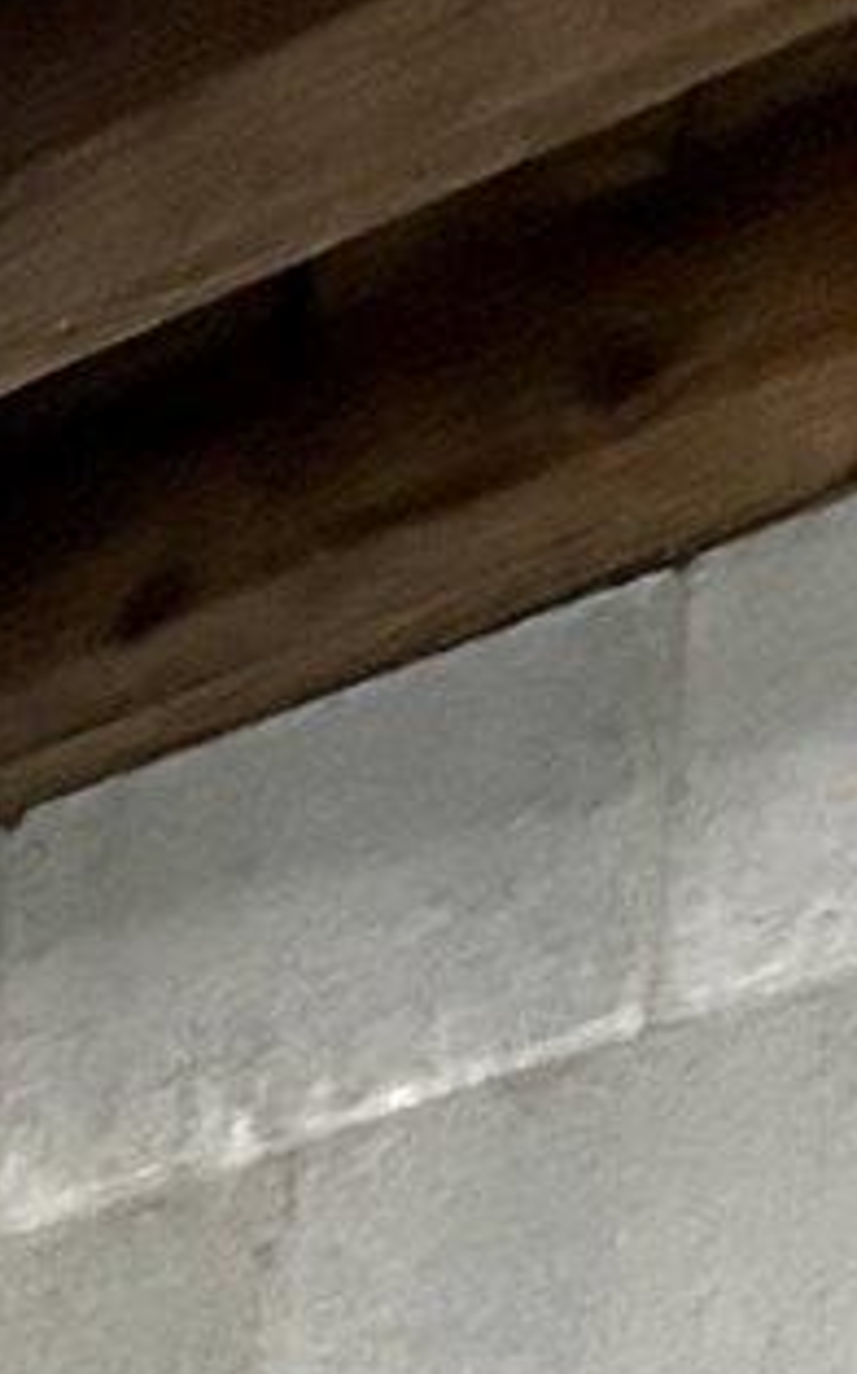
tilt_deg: -6.5
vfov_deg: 8.3
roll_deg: -0.5
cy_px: 4441
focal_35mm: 202
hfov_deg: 5.9
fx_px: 7556
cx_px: -2073
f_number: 1.5
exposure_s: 1/40
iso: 500
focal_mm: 5.7
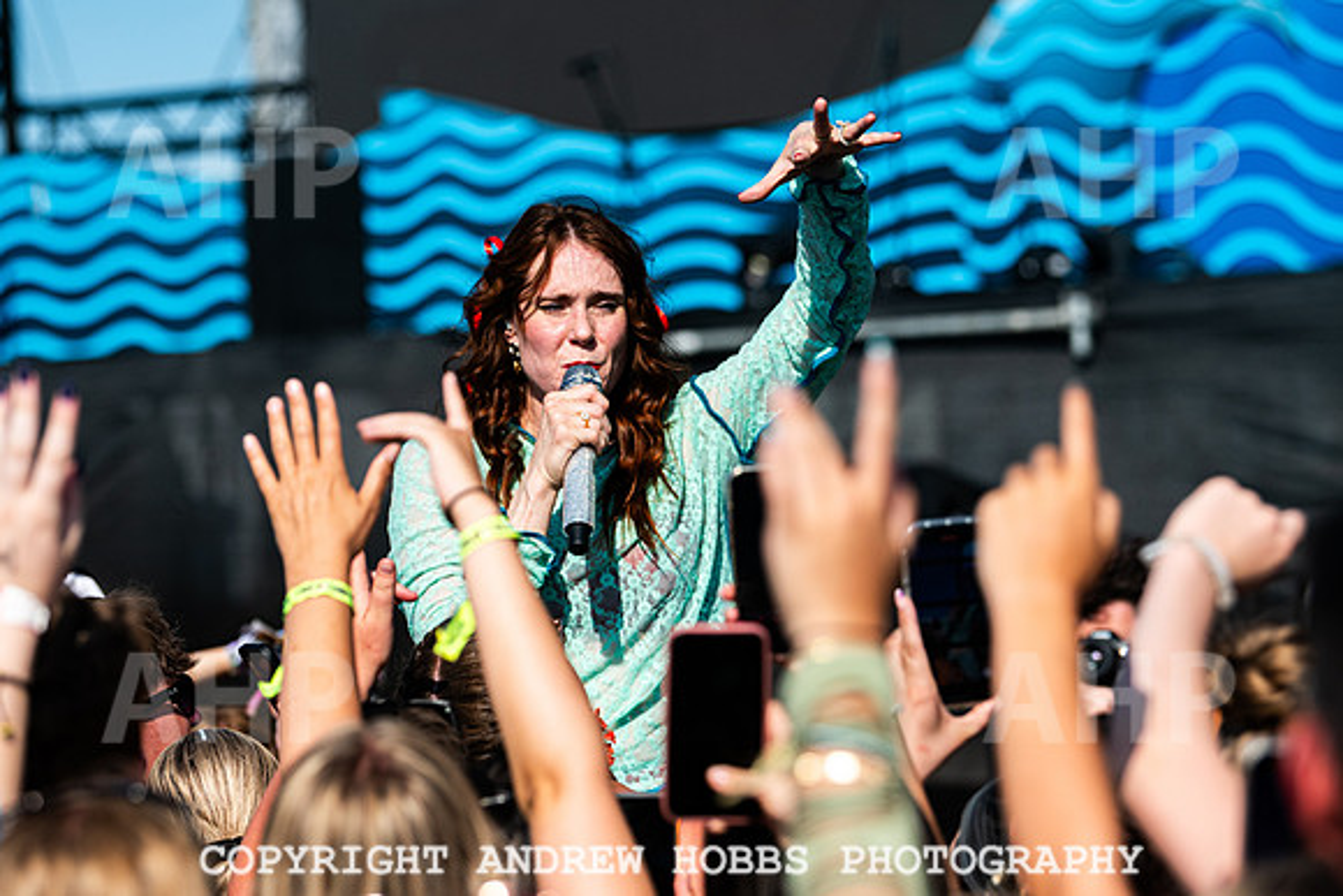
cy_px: 401
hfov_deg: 13.6
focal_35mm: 151
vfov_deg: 9.1
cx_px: 562
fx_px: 5643
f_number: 4
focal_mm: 130
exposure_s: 1/5000
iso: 200
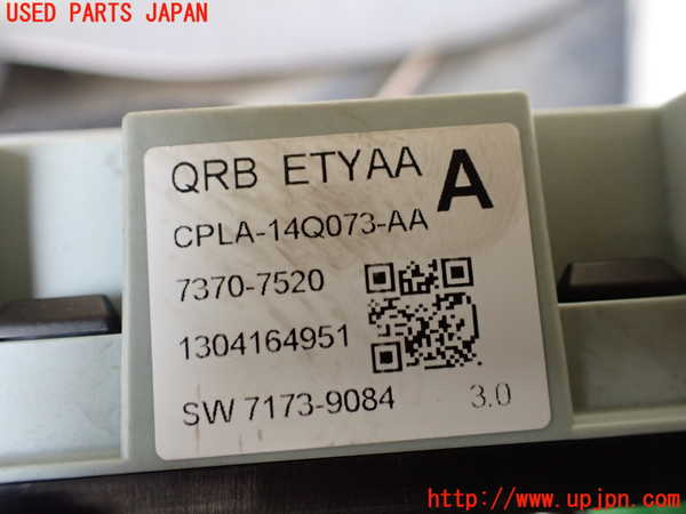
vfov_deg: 46.8
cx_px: 343
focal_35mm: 30
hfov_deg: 60.0
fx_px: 595
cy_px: 257
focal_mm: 5.4
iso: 400
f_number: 2.3
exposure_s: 1/125
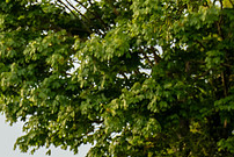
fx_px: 6960
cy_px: 274
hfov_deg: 1.9
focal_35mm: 1070
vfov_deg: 1.3
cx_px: 97
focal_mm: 200
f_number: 4
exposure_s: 1/1000
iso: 800
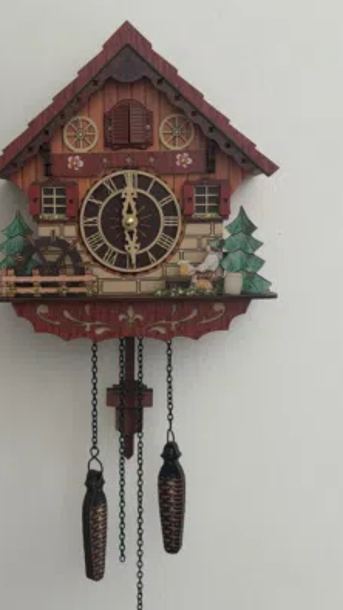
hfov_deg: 22.6
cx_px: 125
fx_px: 857
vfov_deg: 39.2
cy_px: 303
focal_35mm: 53
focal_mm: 6.76
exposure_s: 1/51
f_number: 1.78
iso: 250
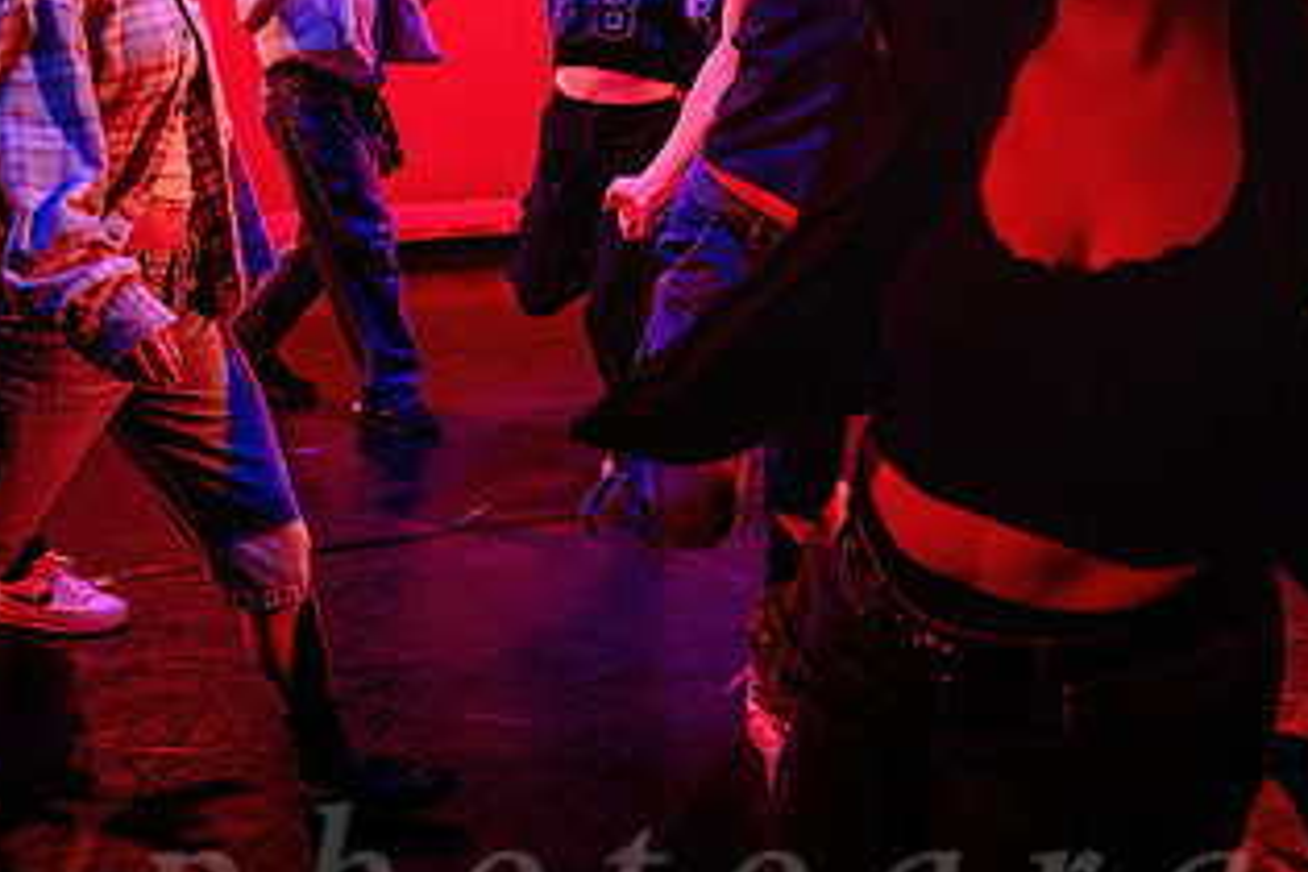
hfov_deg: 40.2
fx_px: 1780
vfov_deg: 27.3
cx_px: 763
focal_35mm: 49
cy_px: 274
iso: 3200
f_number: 2.8
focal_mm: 24
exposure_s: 1/300
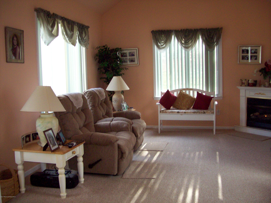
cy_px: 102
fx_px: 282
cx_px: 136
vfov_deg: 39.6
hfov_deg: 51.4
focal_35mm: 36
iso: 140
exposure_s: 1/45.3
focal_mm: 6
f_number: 2.7
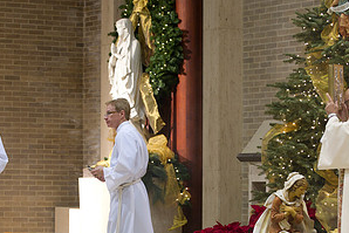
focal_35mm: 175
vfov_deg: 7.8
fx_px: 1697
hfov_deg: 11.7
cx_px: 157
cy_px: 186
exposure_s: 1/80
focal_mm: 90
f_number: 2.8
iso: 1600
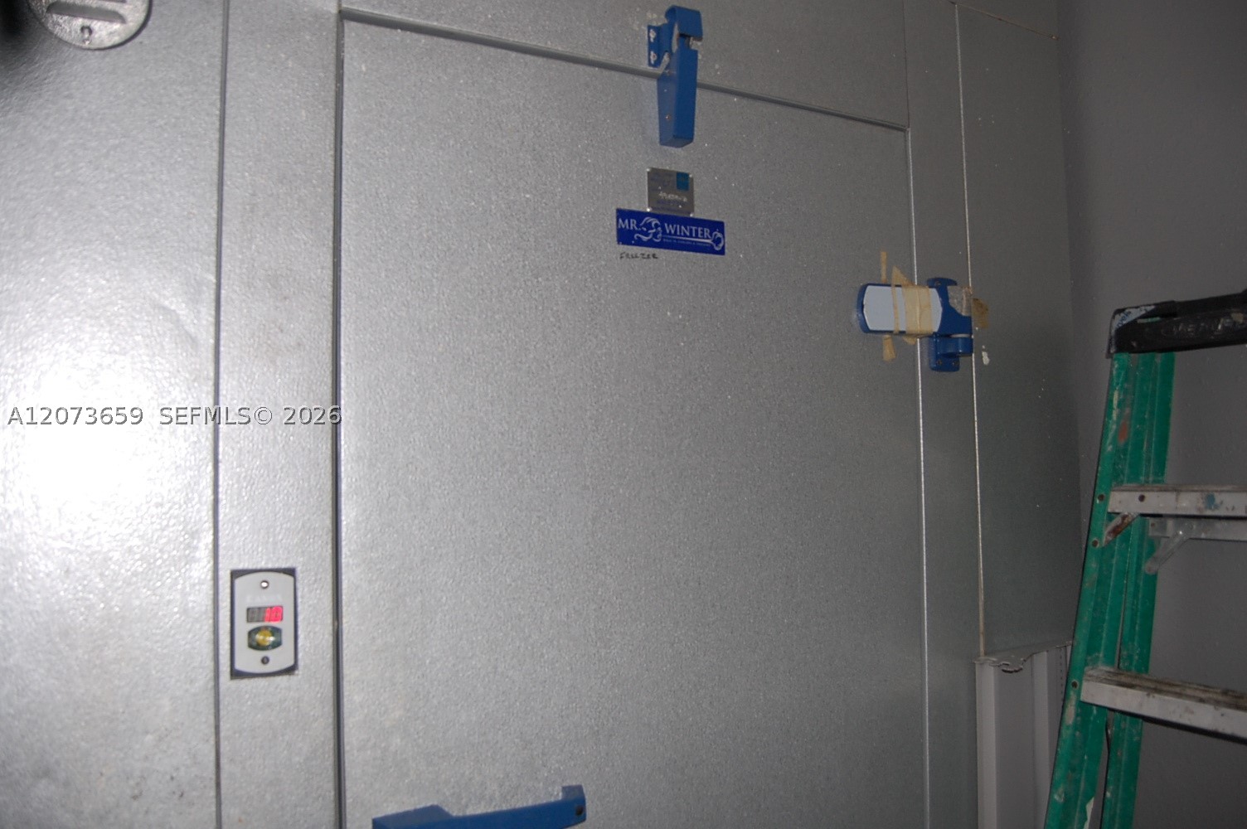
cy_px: 414
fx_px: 934
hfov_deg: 67.4
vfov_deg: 47.8
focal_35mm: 27
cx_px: 624
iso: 400
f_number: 3.5
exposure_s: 1/60
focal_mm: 18
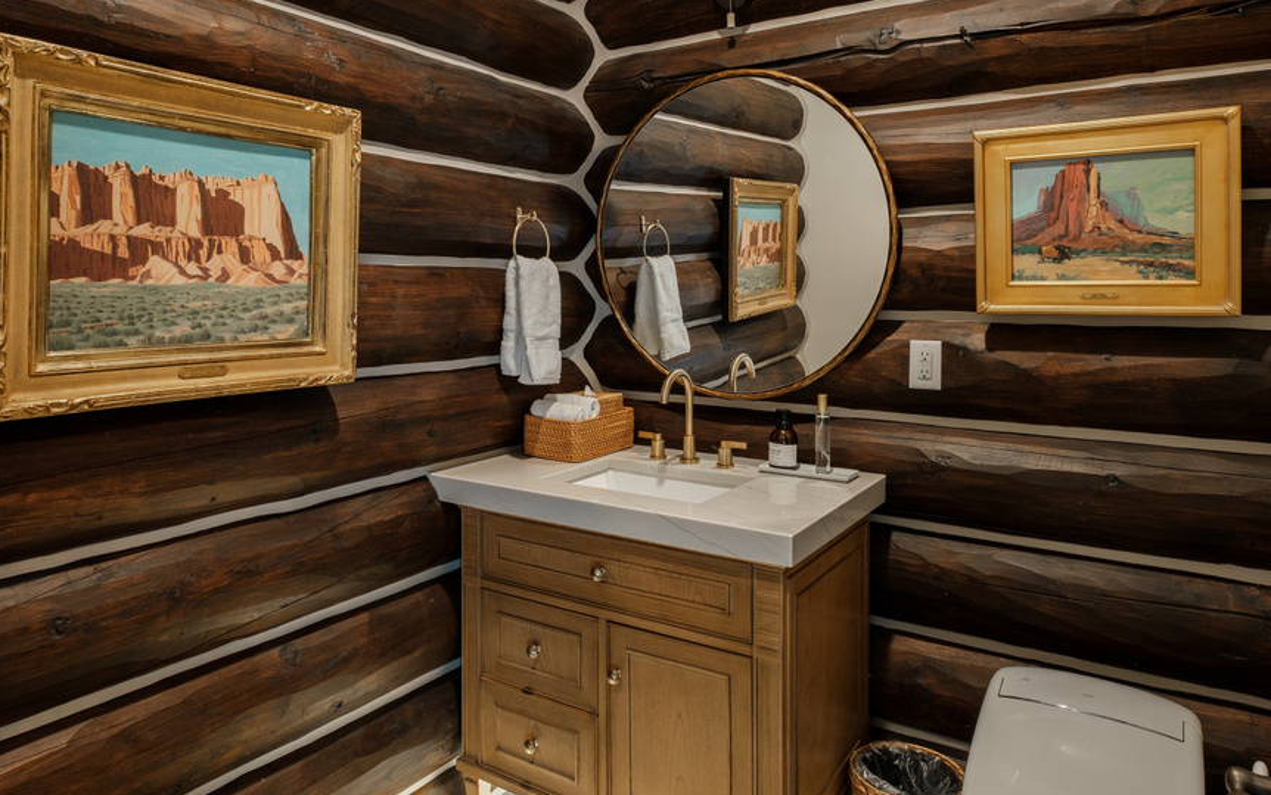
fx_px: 797
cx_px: 610
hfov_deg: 77.1
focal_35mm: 23
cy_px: 333
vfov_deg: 52.8
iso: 400
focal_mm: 12.6
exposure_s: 1/8
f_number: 5.6
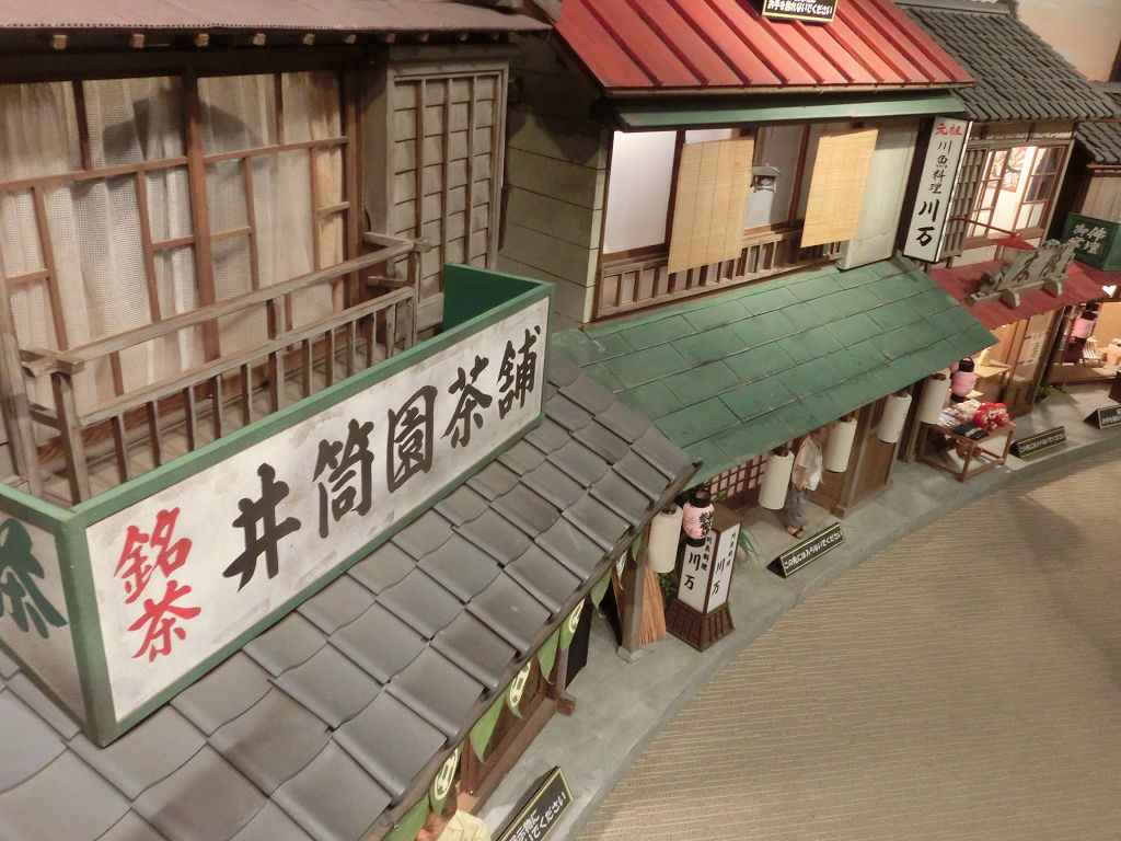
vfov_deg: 49.7
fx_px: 907
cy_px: 420
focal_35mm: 28
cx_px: 560
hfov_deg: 63.4
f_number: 3
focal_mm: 5
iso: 800
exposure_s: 1/40
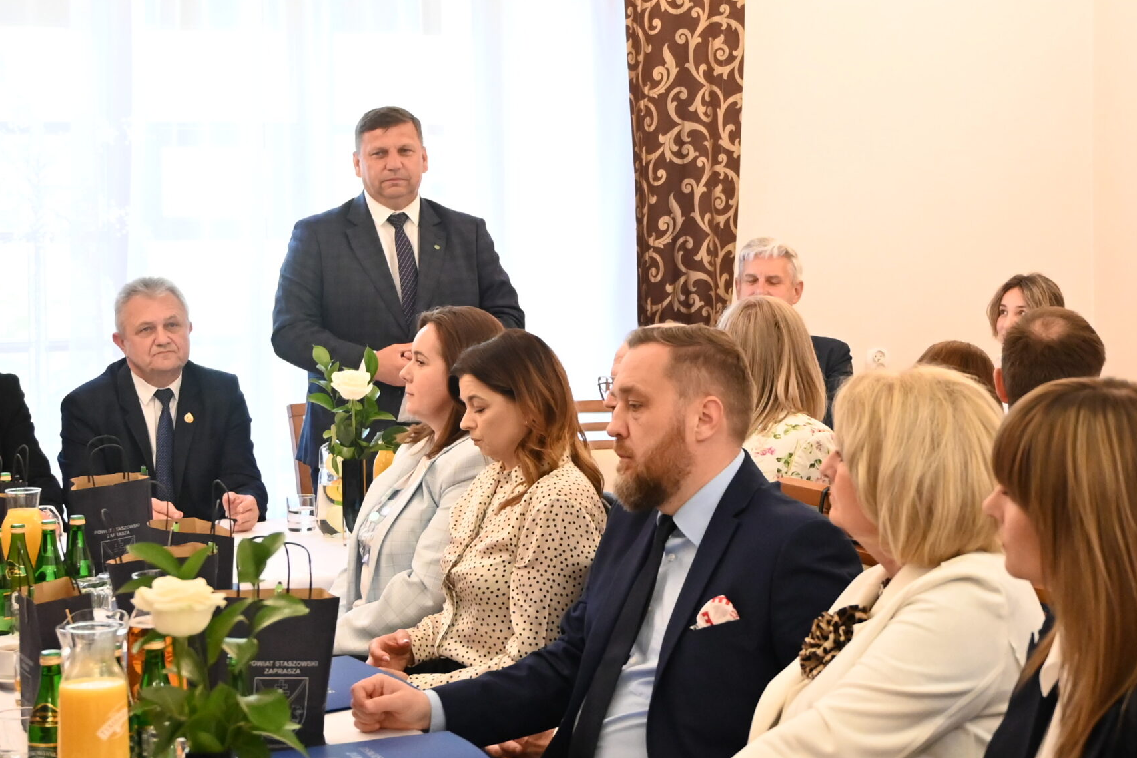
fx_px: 2274
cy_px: 229
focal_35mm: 72
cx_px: 657
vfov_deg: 18.8
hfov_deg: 28.0
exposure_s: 1/80
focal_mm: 32
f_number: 4
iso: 3200
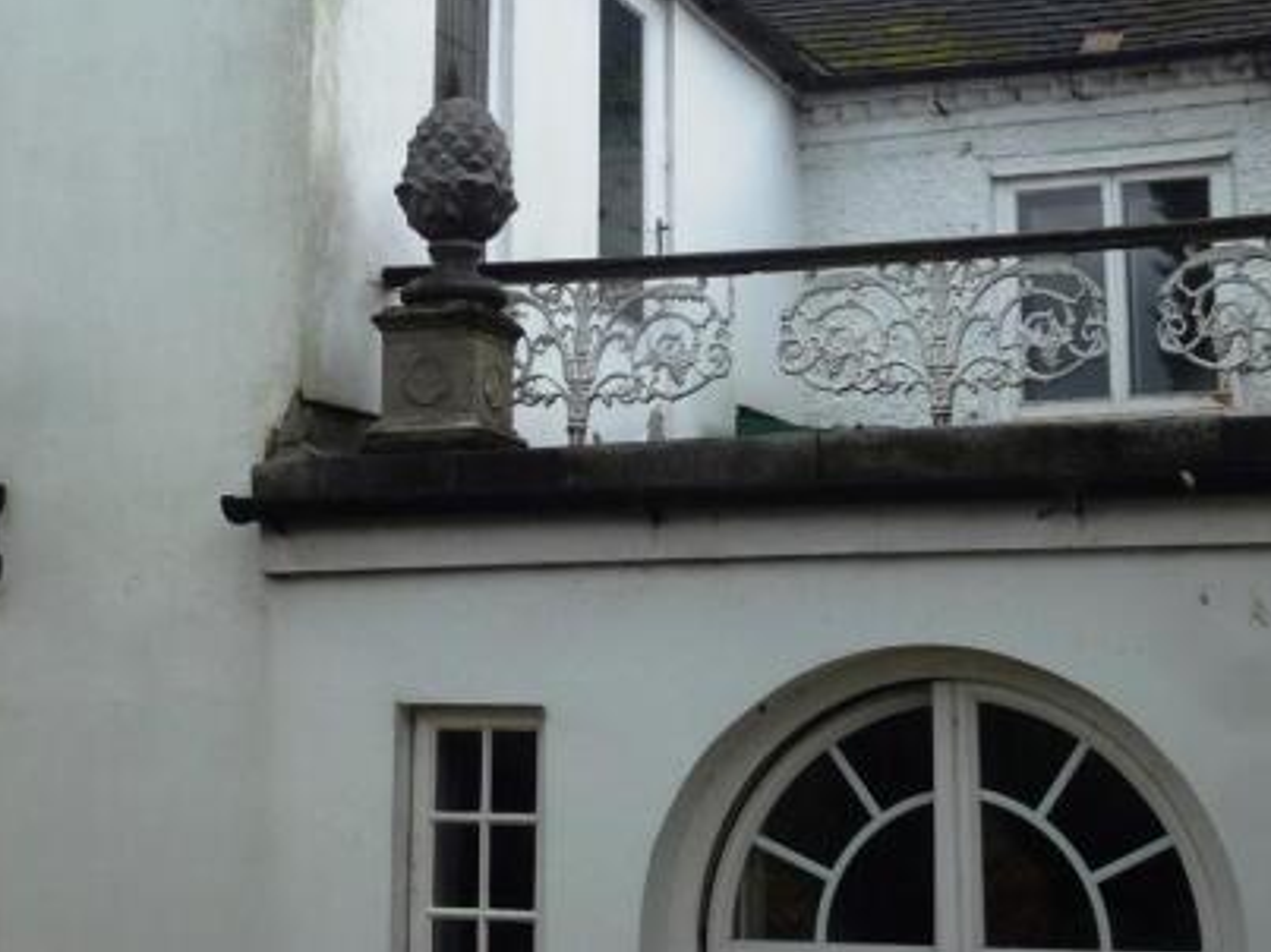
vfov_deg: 26.4
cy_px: 311
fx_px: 2019
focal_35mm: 55
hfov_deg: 34.8
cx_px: 755
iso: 100
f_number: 3.8
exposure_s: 1/500
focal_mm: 6.8
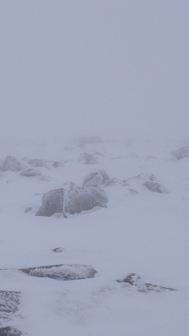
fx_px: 650
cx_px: 83
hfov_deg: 16.5
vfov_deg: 29.0
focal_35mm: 73
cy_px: 184
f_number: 5.6
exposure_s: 1/1600
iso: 80
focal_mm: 5
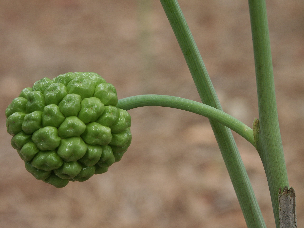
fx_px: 1581
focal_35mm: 180
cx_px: 152
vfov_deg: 8.2
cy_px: 114
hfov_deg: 11.0
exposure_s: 1/250
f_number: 4.5
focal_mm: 45.6
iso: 100
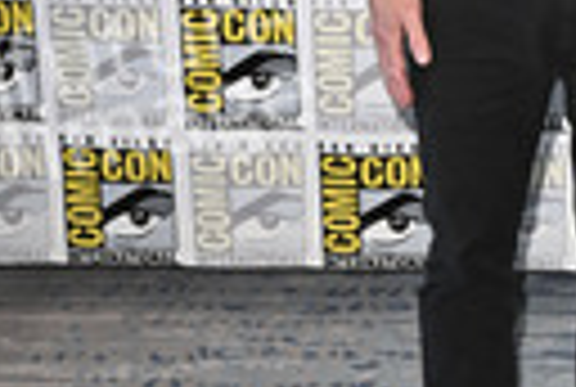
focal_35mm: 109
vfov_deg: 12.2
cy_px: -122
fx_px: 1748
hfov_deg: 18.3
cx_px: 572
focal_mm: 35
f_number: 4.5
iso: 1250
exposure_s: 1/250
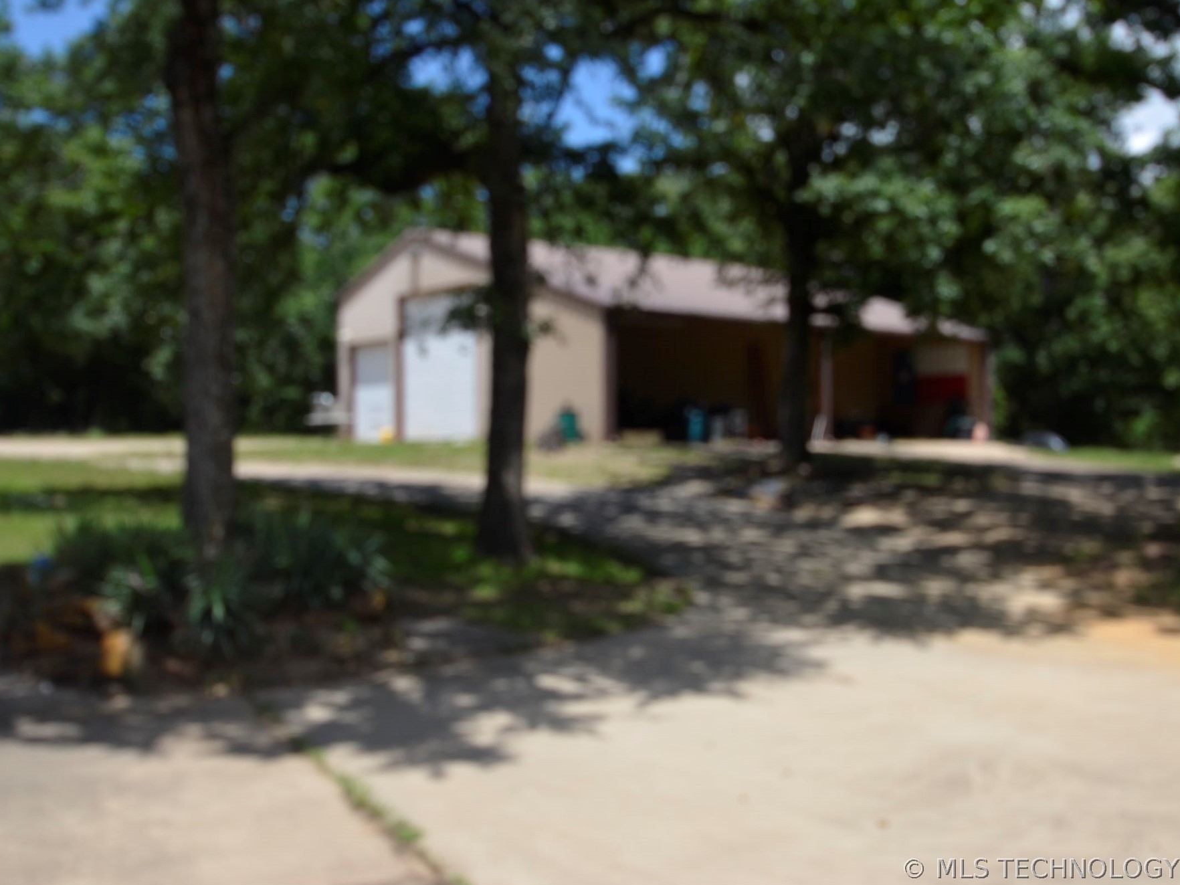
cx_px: 630
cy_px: 436
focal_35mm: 40
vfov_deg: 36.0
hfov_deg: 46.8
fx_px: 1364
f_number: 8
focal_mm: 24
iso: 140
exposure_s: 1/250
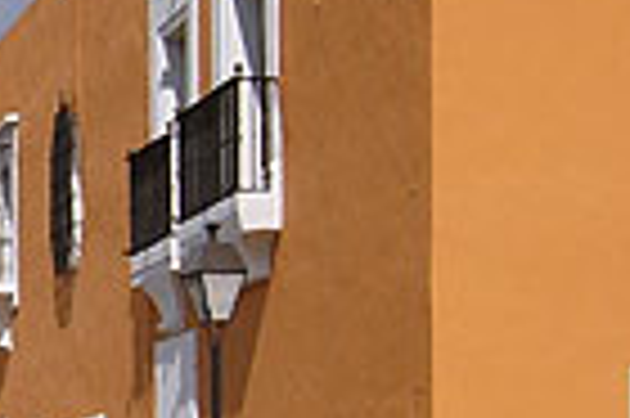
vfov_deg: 7.4
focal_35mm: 184
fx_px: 3216
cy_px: 405
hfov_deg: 10.7
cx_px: -356
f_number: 7
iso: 50
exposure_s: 1/750
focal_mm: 9.1
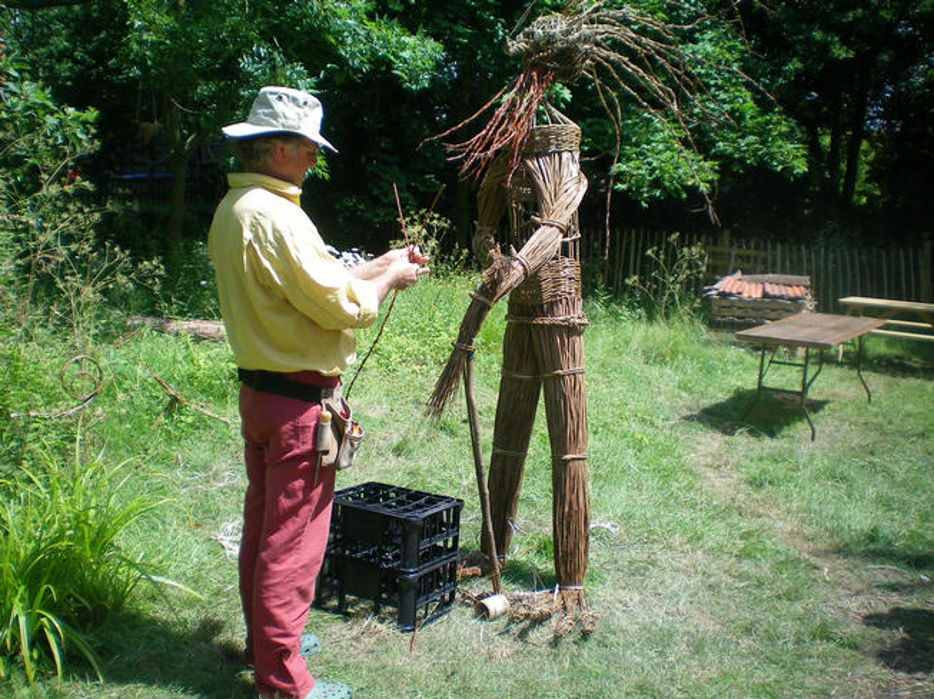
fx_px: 1025
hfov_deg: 49.0
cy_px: 350
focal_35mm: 38
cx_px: 467
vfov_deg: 37.7
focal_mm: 6.3
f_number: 3.1
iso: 64
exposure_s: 1/400
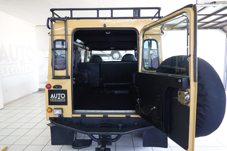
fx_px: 151
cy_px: 76
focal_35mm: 24
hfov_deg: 73.7
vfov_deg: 53.1
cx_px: 114
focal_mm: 9
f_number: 2.8
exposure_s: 1/30
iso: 640
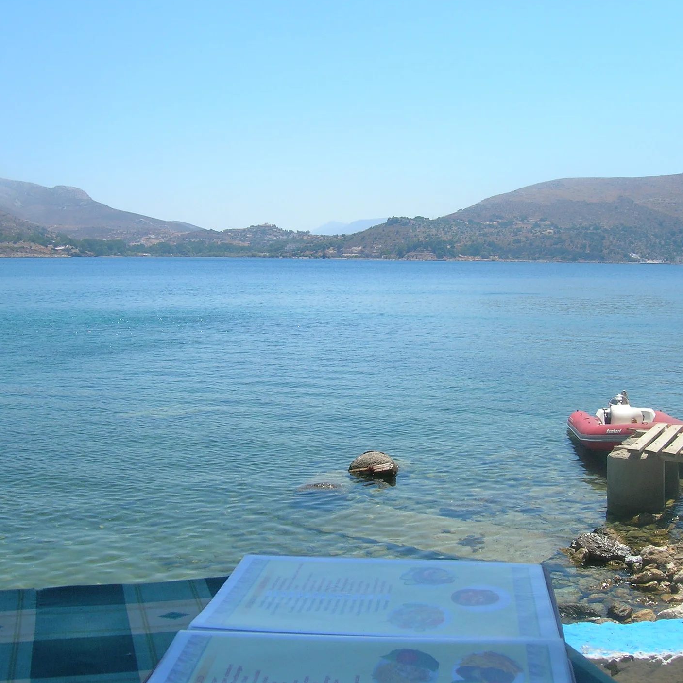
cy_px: 334
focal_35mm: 41
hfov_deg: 40.8
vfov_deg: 40.9
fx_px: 915
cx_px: 388
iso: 50
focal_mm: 5.7
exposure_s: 1/408
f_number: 4.9
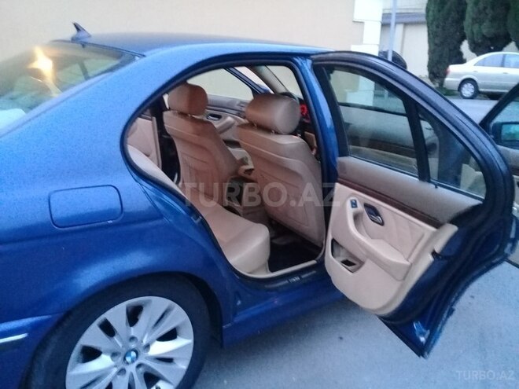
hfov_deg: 58.4
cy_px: 194
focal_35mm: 31
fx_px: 465
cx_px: 260
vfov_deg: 45.4
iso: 500
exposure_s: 1/17
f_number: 2.2
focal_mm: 3.3
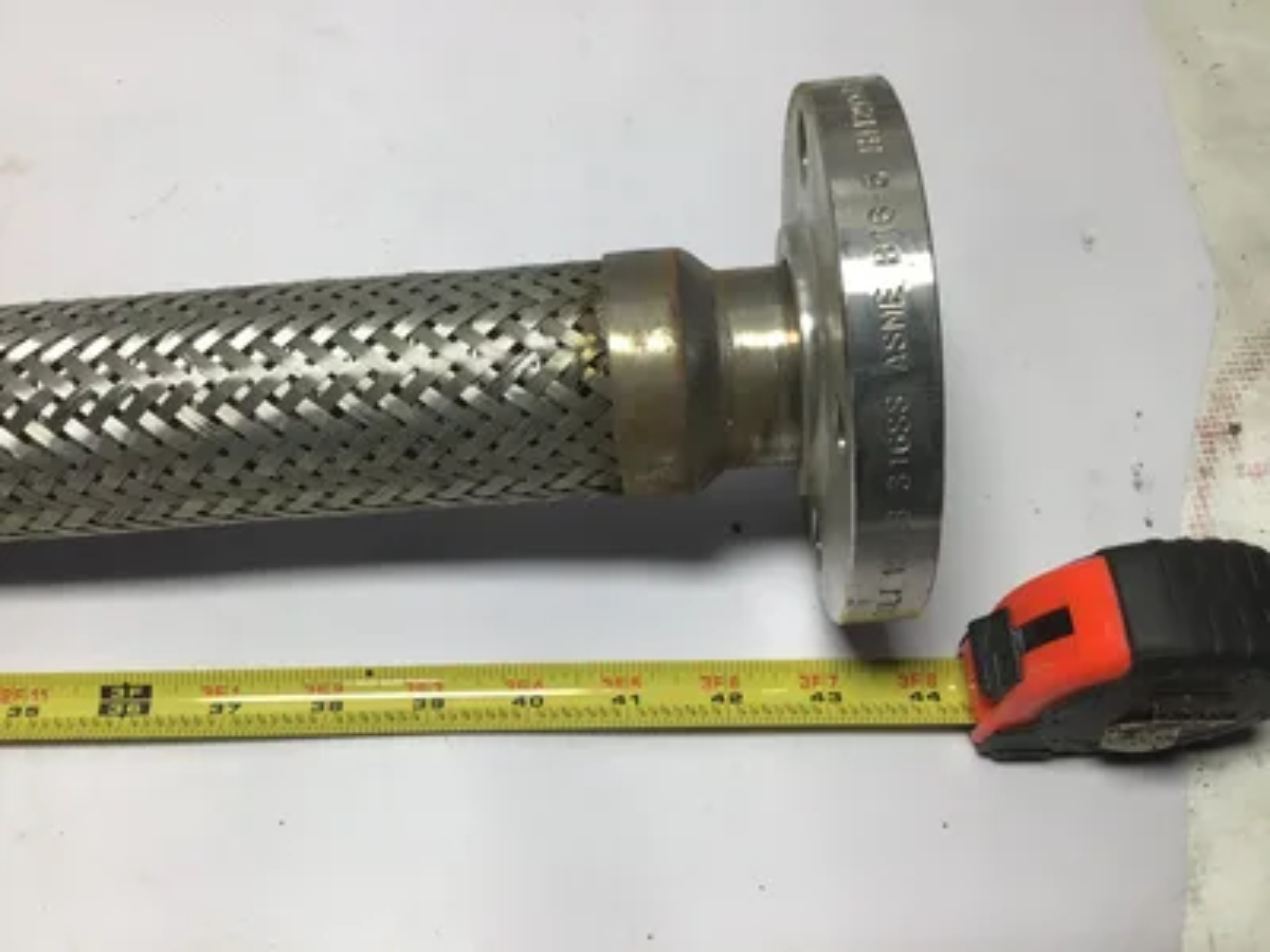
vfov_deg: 45.4
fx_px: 1137
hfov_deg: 58.4
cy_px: 476
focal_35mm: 31
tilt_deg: -62.4
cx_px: 635
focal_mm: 3.3
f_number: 2.4
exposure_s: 1/120
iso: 25
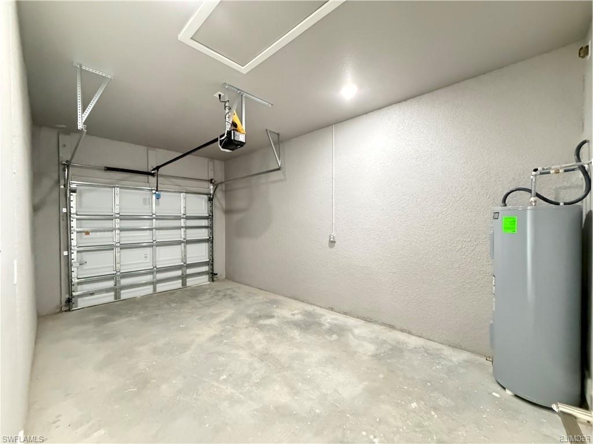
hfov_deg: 102.1
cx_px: 296
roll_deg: -0.3
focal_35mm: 14
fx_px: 240
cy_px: 222
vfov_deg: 85.7
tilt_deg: -0.9
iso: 1600
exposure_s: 1/30
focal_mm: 2.22
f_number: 2.2
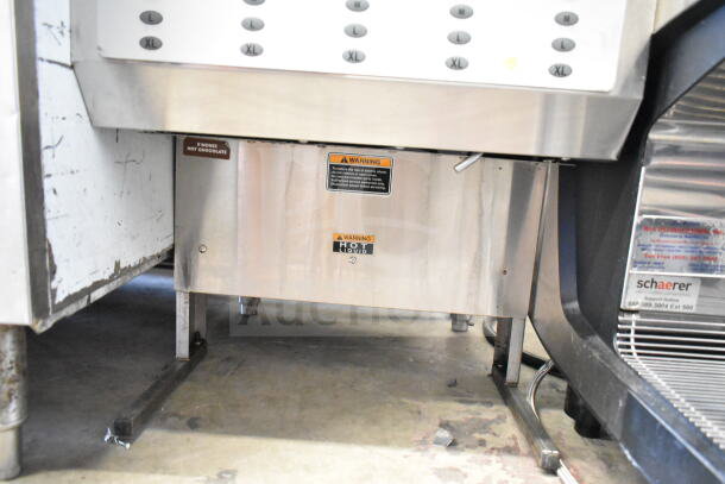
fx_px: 544
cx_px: 362
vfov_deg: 48.0
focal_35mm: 27
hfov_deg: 67.4
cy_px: 242
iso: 11400
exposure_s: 1/30
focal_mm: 18
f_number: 3.5
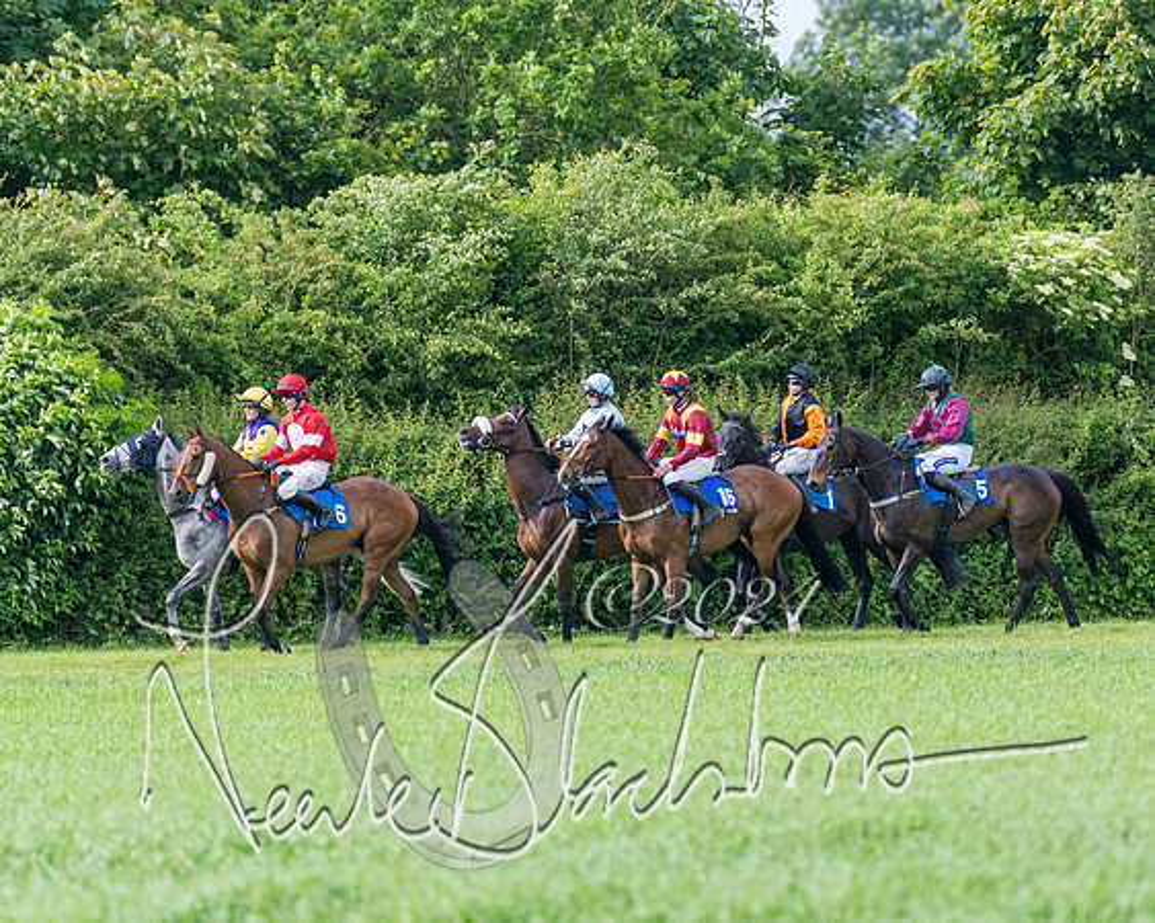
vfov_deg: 2.7
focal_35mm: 570
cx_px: 678
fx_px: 19483
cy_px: 468
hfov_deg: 3.4
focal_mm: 280
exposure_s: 1/2500
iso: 400
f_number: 4
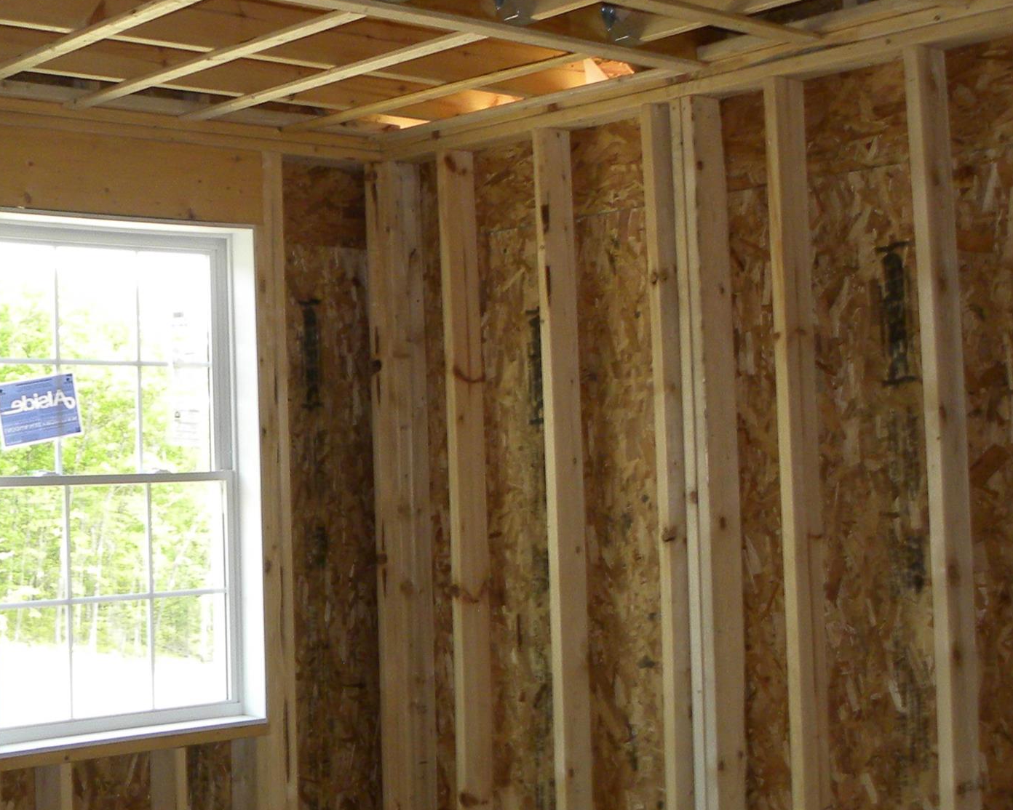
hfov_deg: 32.0
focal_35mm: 56
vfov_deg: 27.1
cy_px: 385
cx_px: 108
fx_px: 1679
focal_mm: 4.6
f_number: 2.8
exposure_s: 1/68.4
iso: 110
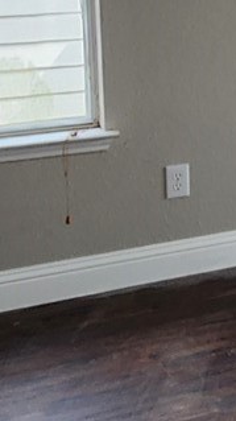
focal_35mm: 91
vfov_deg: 22.7
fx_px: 1014
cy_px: 21
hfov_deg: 10.2
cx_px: 686
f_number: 2.2
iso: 64
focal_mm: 2.2
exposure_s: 1/60
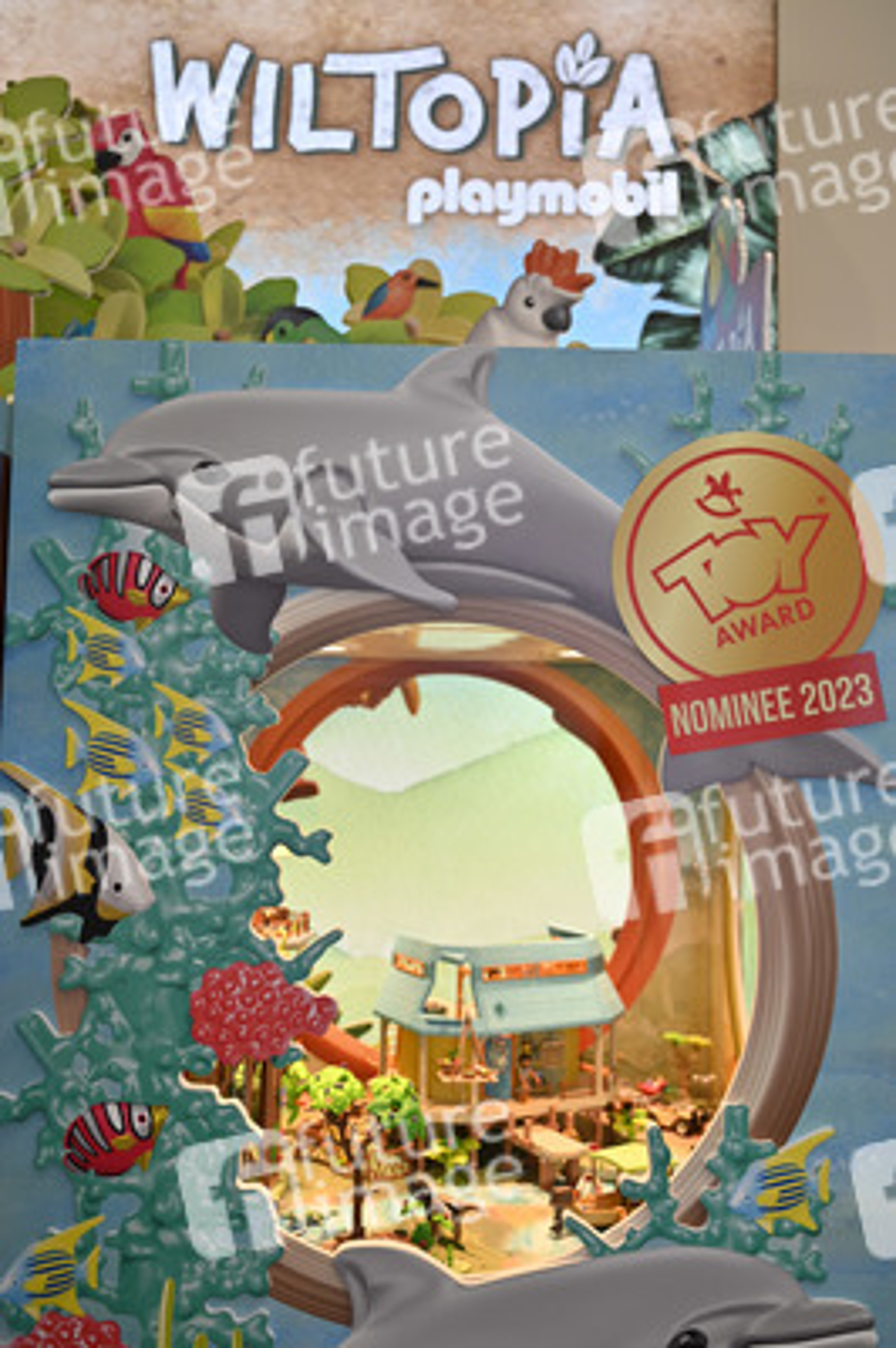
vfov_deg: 55.1
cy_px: 674
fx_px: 1290
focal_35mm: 34
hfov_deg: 38.3
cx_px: 448
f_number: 2.8
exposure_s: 1/100
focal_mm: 34.5
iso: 250
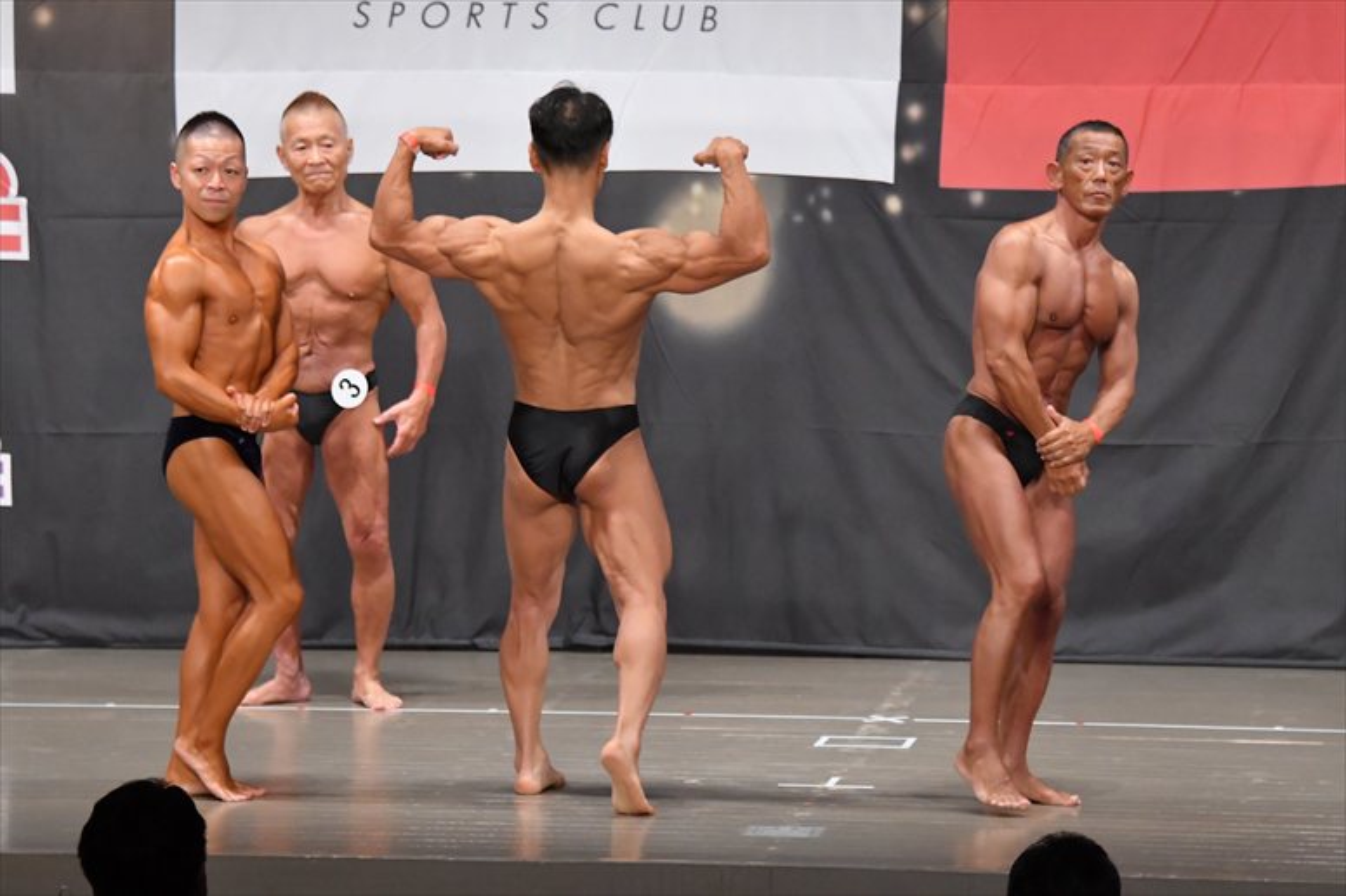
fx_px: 6988
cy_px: 448
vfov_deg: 7.3
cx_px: 673
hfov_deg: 11.0
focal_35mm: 187
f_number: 5.6
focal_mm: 125
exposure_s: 1/400
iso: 6400
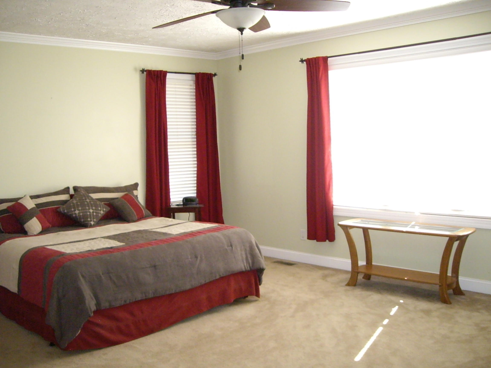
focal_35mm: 38
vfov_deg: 37.7
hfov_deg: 49.0
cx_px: 246
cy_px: 184
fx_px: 539
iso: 400
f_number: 2.7
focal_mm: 6.2
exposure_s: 1/100
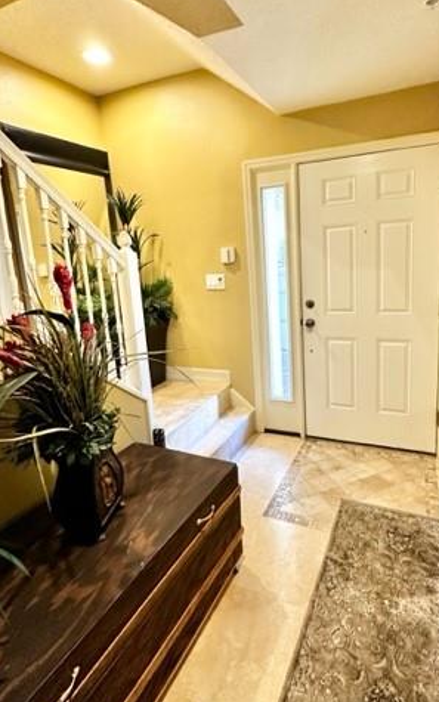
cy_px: 318
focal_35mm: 20
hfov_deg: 59.5
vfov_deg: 84.8
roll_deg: +3.2
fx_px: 383
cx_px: 248
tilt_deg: -9.3
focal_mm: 2.22
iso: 320
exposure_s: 1/60
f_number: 2.2
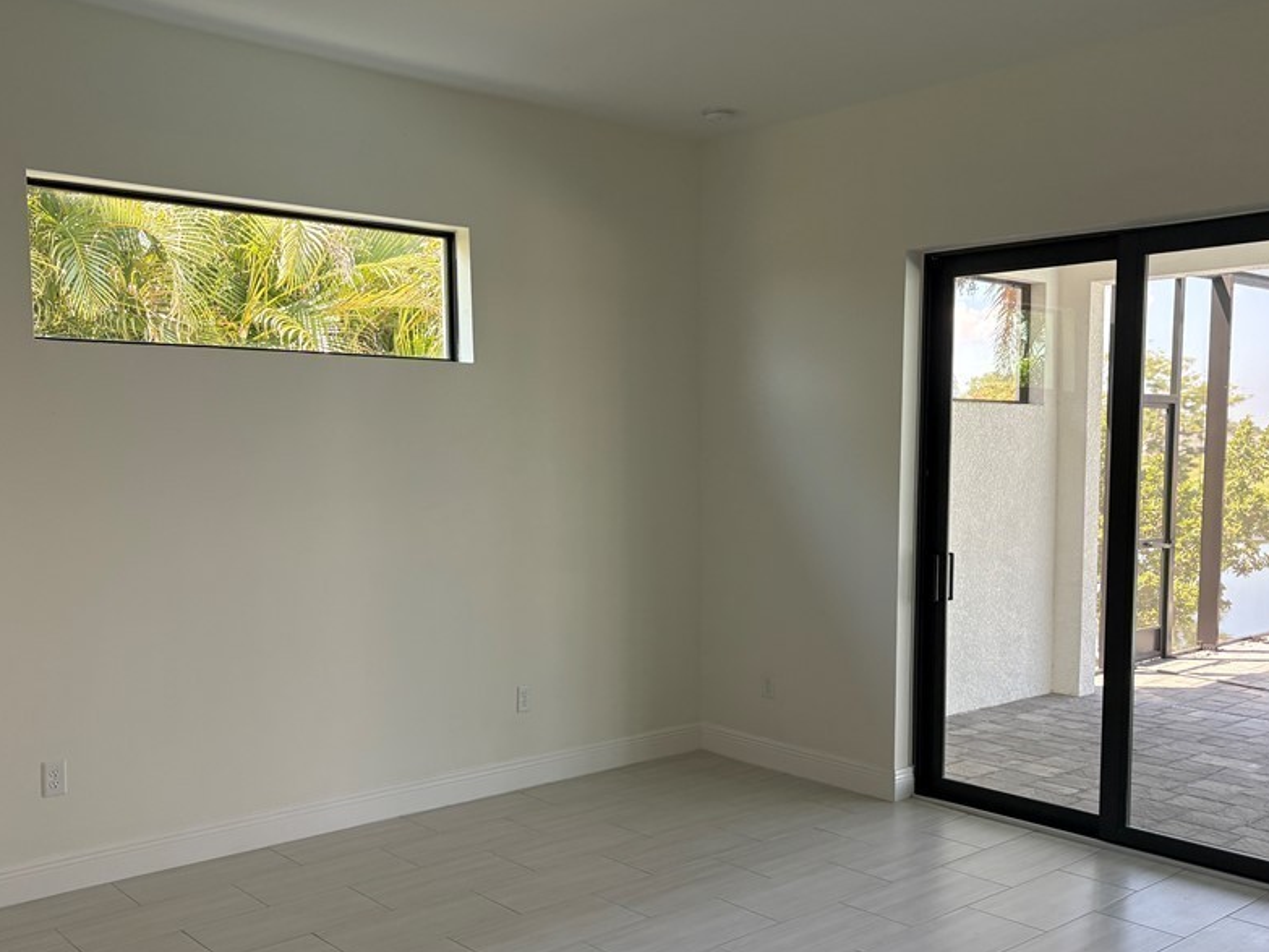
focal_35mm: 34
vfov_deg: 41.7
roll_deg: -0.2
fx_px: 1246
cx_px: 592
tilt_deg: -4.2
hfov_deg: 53.9
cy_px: 529
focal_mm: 5.96
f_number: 1.6
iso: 125
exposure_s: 1/232
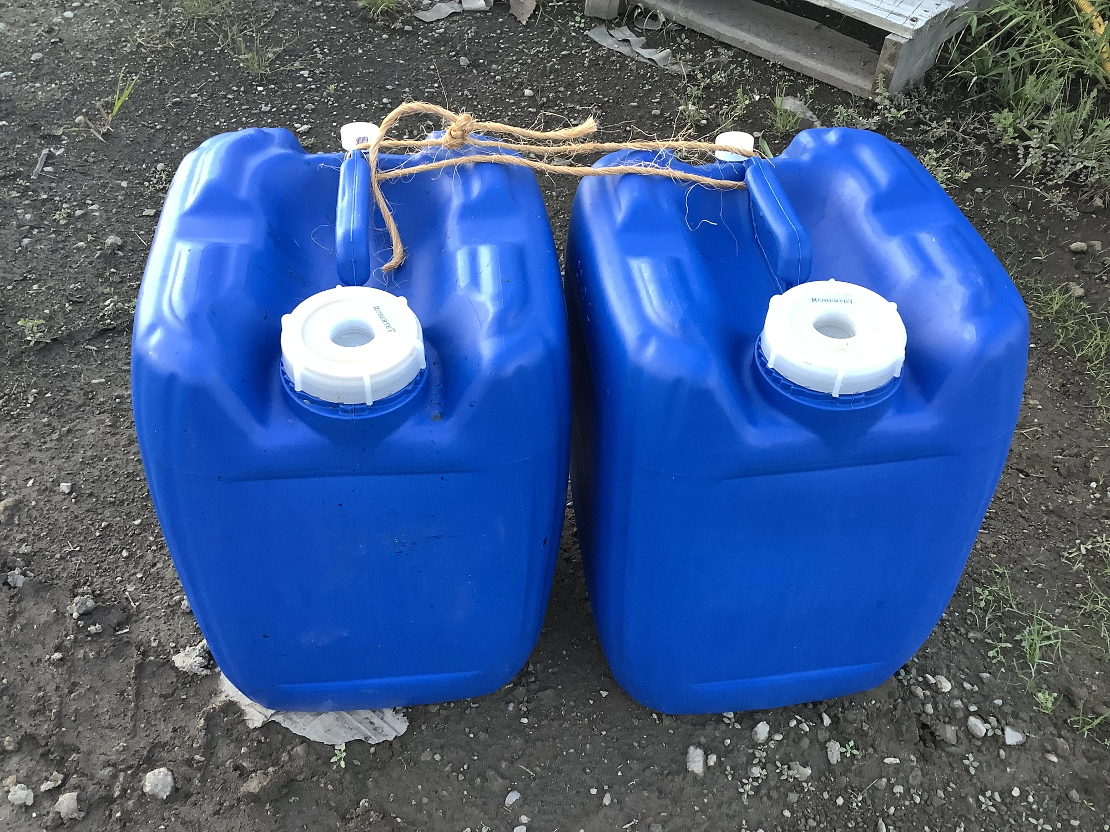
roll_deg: -2.9
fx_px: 994
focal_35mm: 31
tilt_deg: -43.9
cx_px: 555
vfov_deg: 45.4
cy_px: 416
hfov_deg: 58.4
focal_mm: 3.3
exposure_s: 1/50
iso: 125
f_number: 2.4
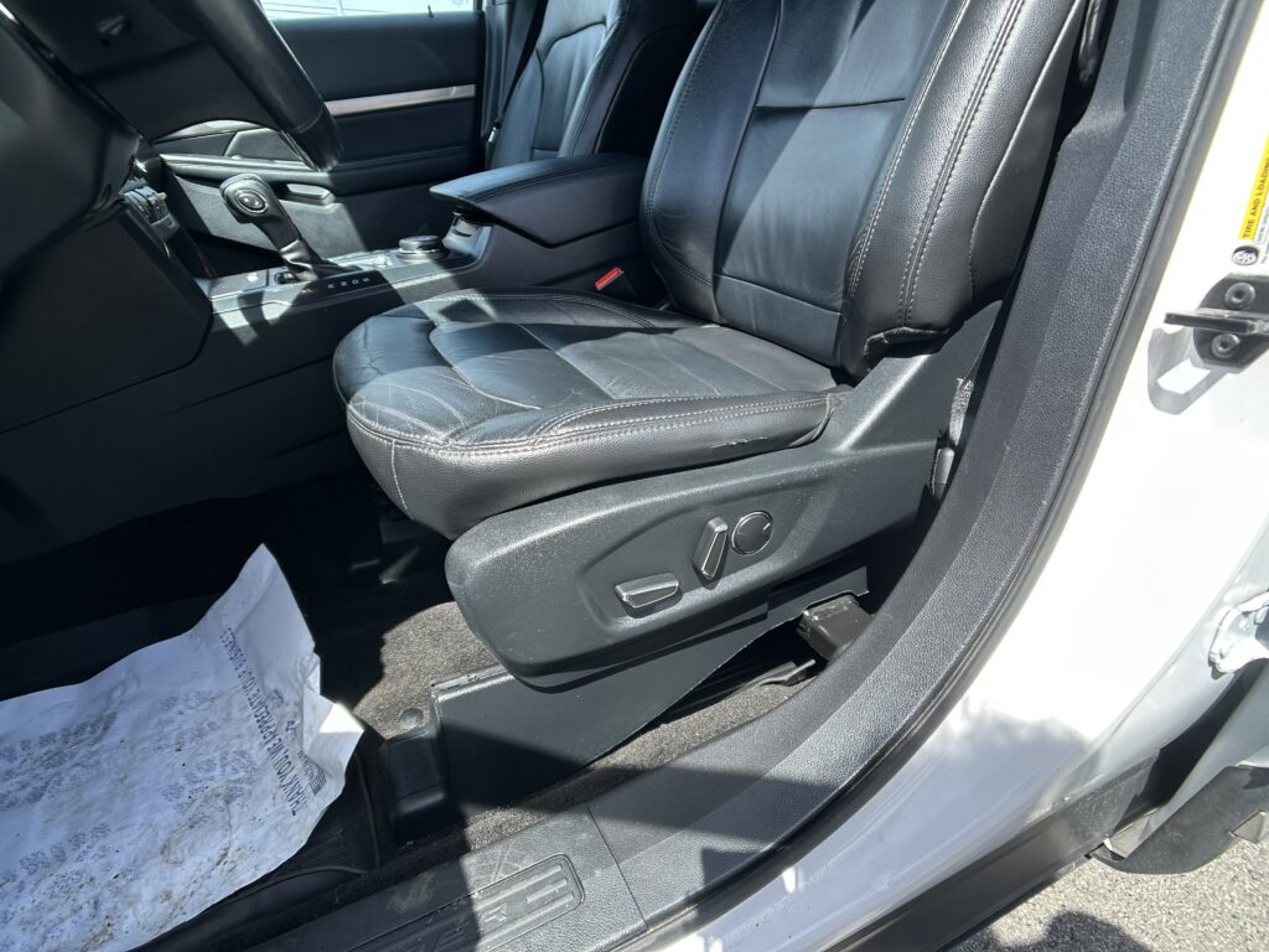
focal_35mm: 26
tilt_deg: -25.8
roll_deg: +1.2
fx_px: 953
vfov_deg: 53.1
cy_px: 476
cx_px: 634
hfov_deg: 67.3
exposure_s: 1/614
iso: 50
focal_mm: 5.7
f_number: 1.5
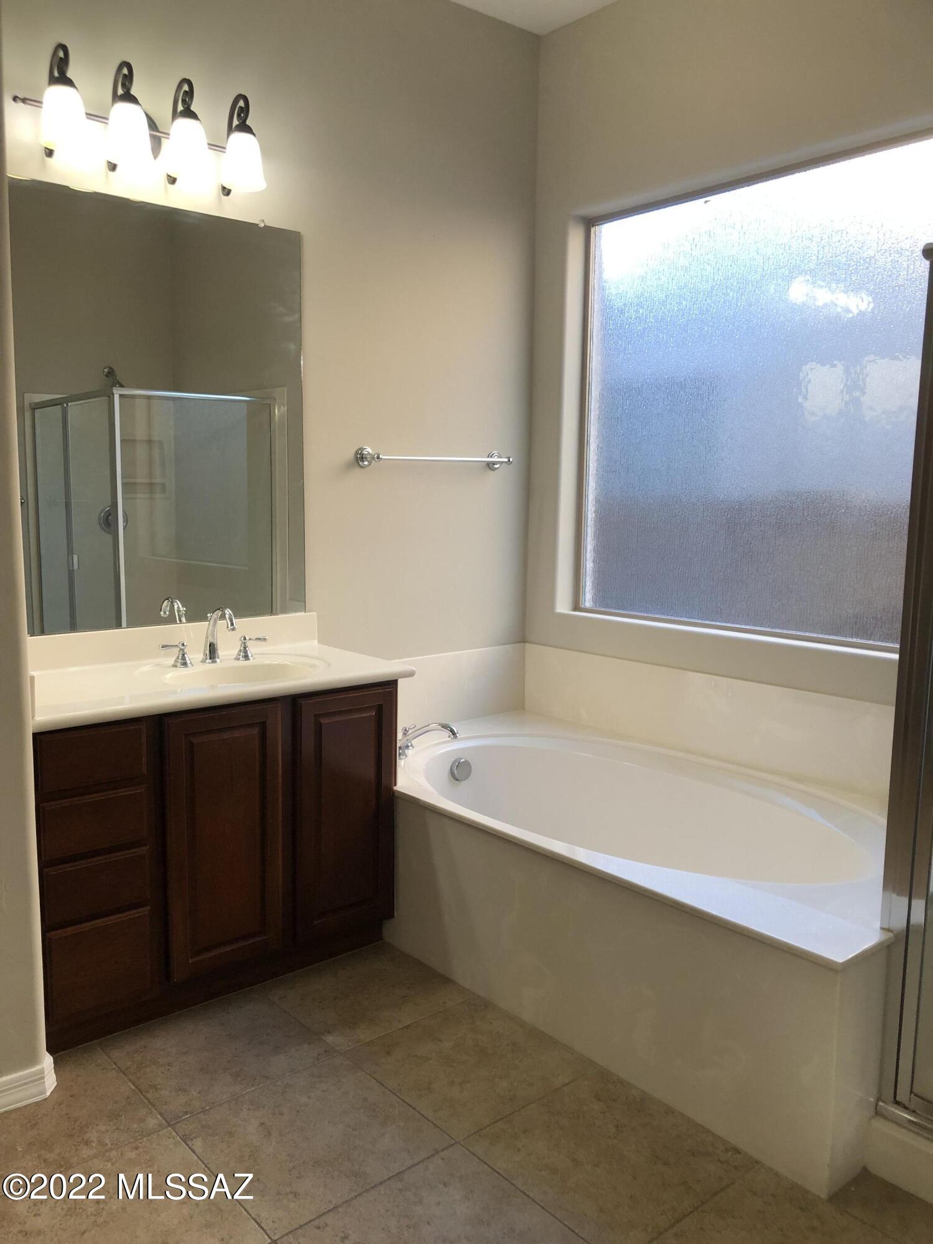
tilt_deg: -6.3
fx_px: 1006
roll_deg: -0.7
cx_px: 466
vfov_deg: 63.4
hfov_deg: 49.7
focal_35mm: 28
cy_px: 622
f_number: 1.8
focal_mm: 3.99
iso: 25
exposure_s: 1/40
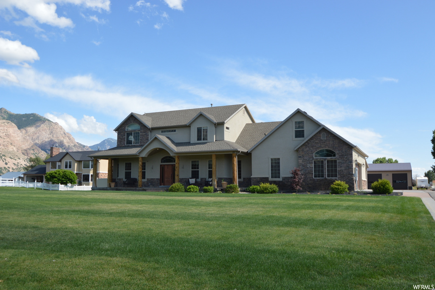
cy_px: 145
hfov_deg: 59.5
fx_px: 380
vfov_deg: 41.6
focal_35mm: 32
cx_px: 218
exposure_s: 1/200
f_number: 7.1
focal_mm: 21
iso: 100
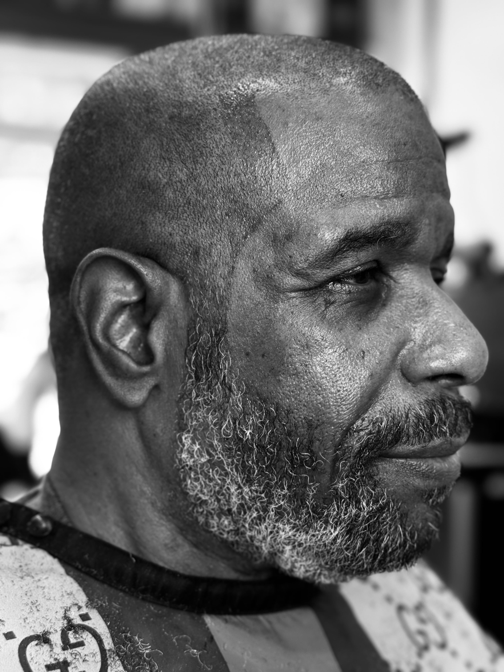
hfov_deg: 30.3
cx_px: 252
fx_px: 932
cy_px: 336
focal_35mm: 48
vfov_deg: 39.7
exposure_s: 1/60
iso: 125
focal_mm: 6.86
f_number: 1.78
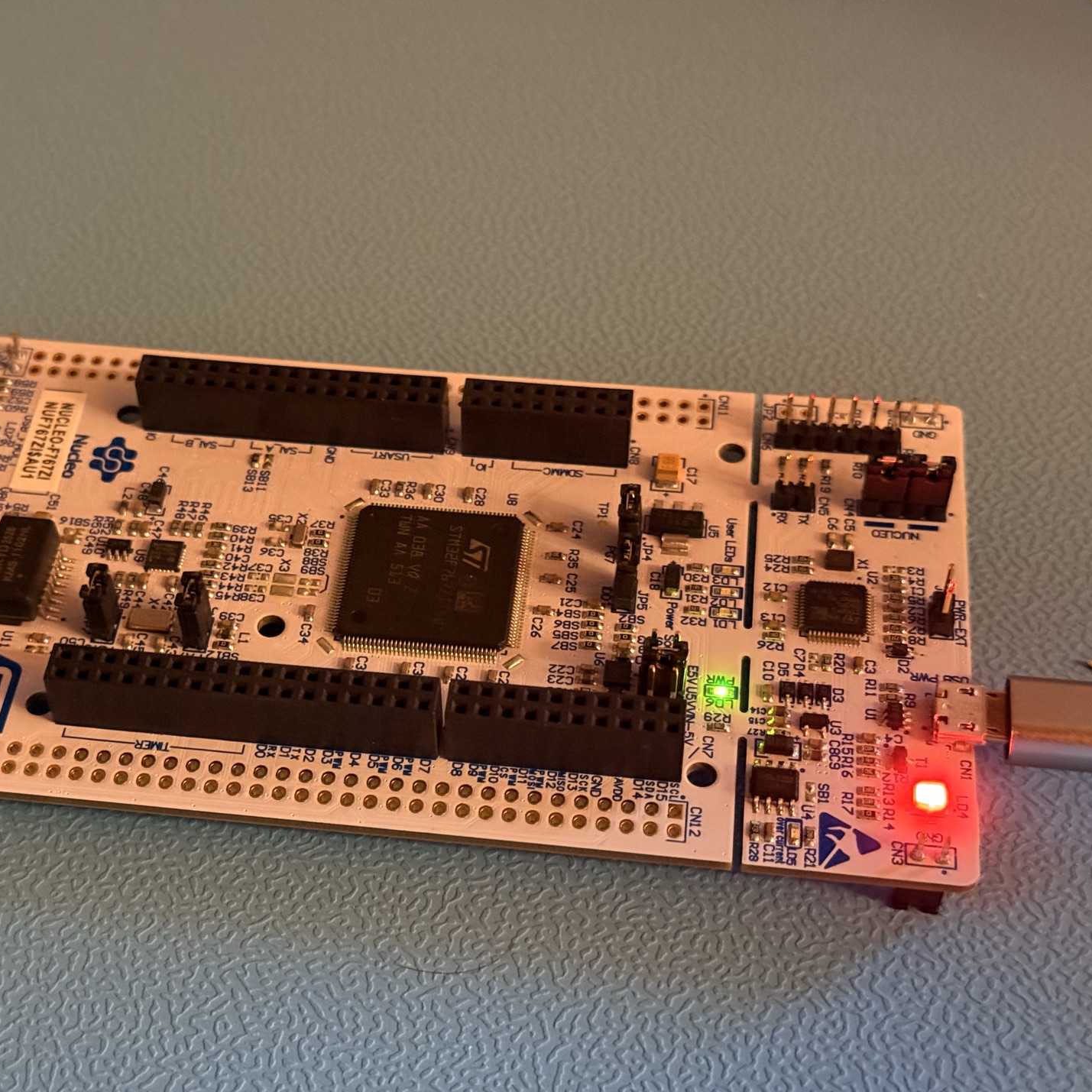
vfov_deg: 30.0
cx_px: 416
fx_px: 2034
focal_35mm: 57
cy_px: 548
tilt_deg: -49.5
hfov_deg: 29.9
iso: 640
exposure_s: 1/25
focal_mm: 6.76
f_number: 1.78
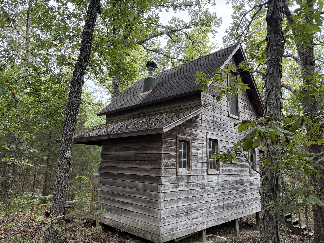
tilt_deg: +12.1
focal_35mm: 24
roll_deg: -2.5
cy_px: 122
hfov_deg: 71.6
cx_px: 162
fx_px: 225
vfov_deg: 56.8
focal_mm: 6.76
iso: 125
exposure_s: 1/205
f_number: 1.78
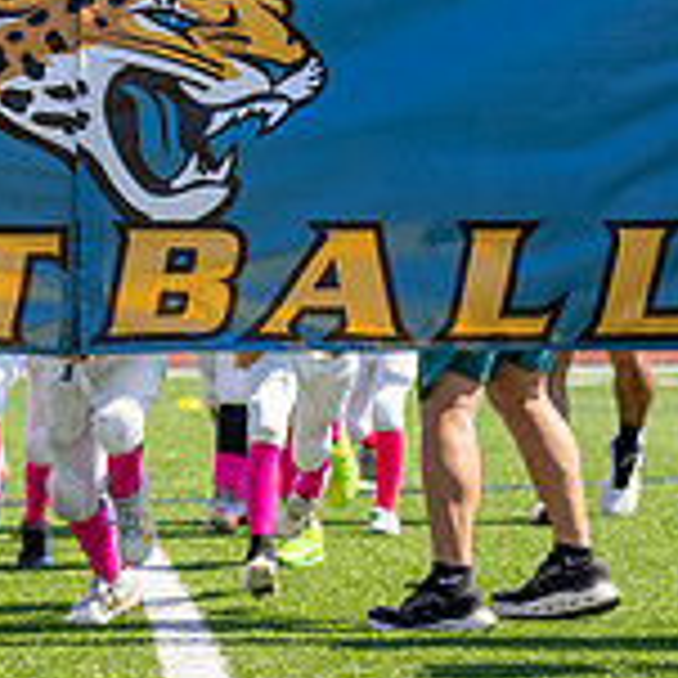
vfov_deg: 6.9
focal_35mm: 255
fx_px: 5651
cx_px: 117
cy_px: 278
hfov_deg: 6.9
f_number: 2.8
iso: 125
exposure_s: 1/2000
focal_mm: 70
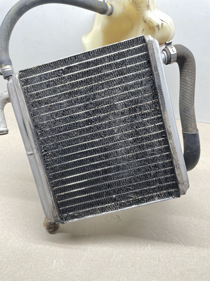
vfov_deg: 67.3
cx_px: 105
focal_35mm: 26
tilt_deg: -45.5
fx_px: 210
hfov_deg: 53.1
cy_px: 140
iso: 125
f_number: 1.6
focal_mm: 4.2
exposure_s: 1/50
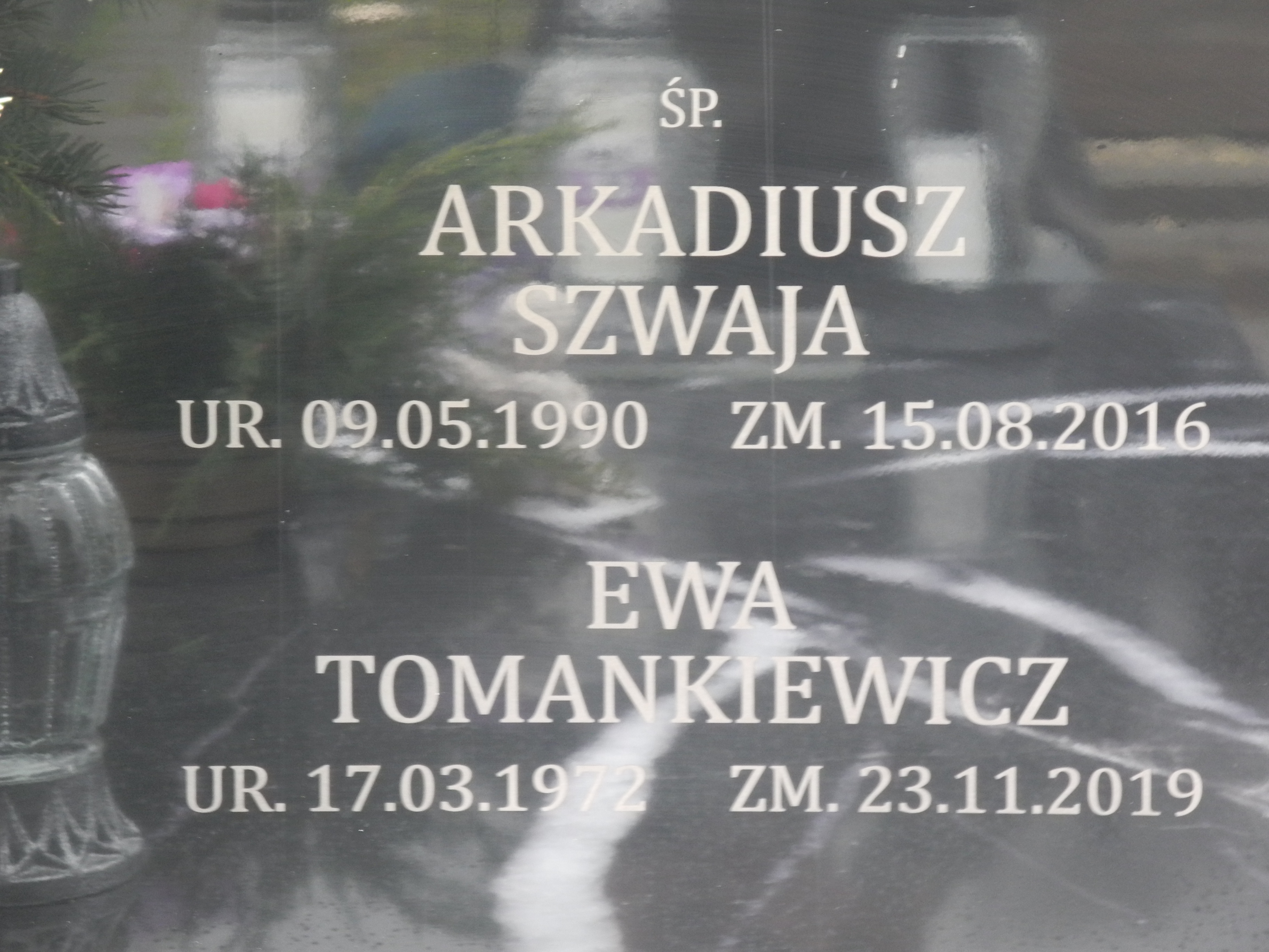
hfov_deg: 14.6
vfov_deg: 11.0
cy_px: 476
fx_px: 4949
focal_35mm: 135
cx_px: 634
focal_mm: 28.9
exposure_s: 1/13
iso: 400
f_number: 5
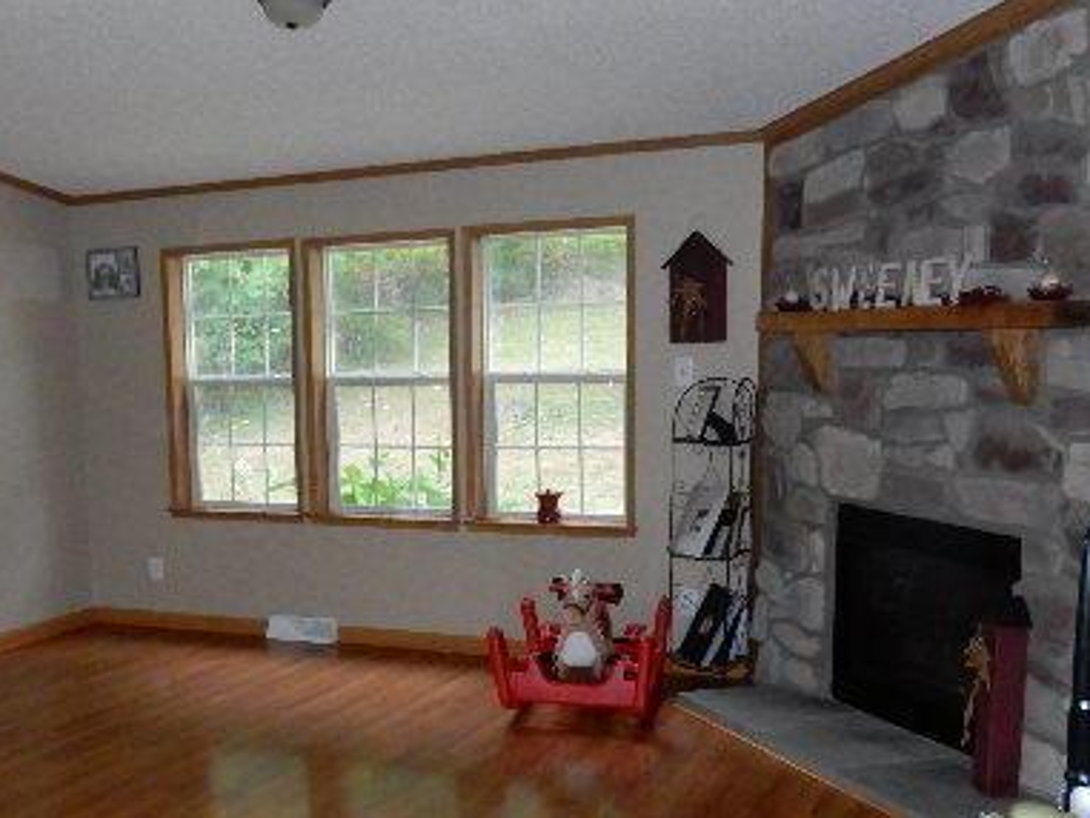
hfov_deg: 44.3
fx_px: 1323
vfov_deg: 34.2
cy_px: 501
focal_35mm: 42
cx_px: 386
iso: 720
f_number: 3.7
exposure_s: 1/30
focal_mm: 4.5
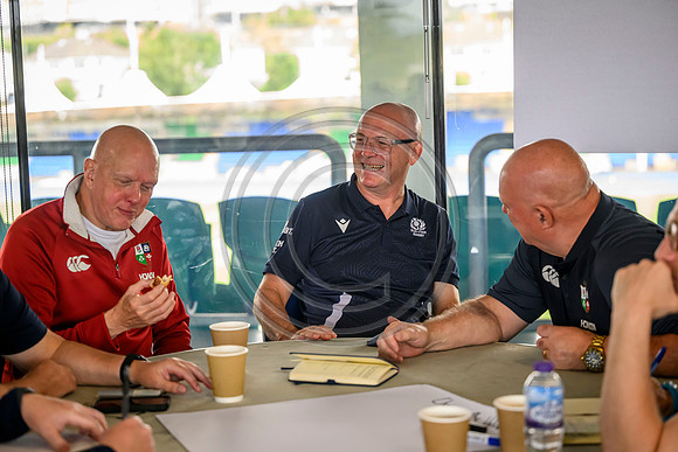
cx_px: 339
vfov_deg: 17.7
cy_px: 226
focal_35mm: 77
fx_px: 1450
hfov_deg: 26.3
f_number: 3.2
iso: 2500
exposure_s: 1/640
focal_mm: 77
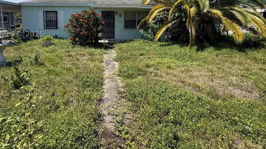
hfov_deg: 85.9
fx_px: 141
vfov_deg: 52.9
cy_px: 34
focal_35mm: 20
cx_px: 111
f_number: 2.2
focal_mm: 2.22
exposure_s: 1/1399
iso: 50
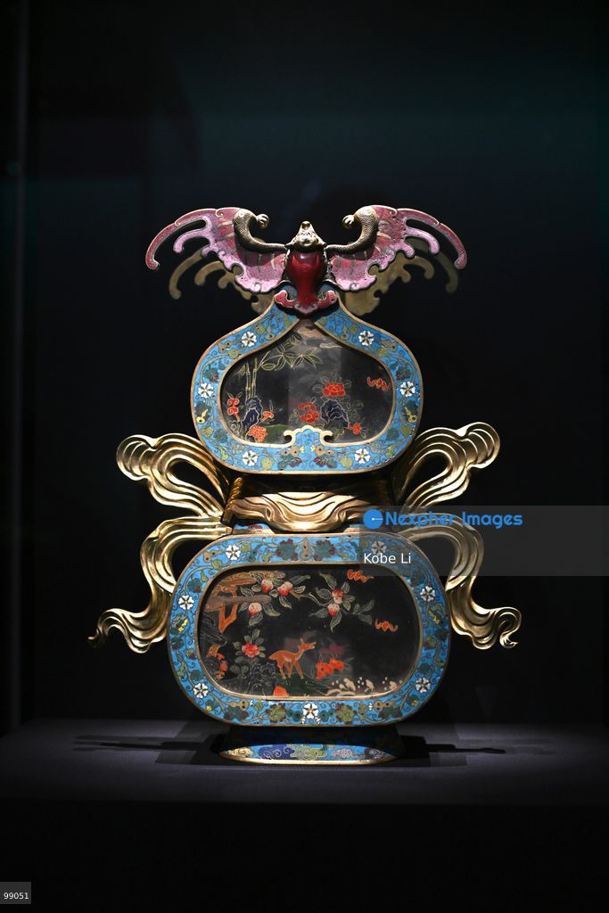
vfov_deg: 39.6
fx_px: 1268
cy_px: 456
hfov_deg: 27.0
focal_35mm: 50
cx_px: 304
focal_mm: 50
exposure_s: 1/80
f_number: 1.4
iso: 2000
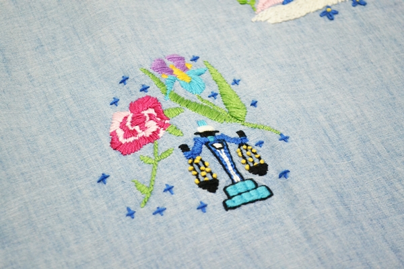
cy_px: 134
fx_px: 926
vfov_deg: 16.6
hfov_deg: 24.6
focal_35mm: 82
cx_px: 202
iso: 3200
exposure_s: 1/13
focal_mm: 55
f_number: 5.6
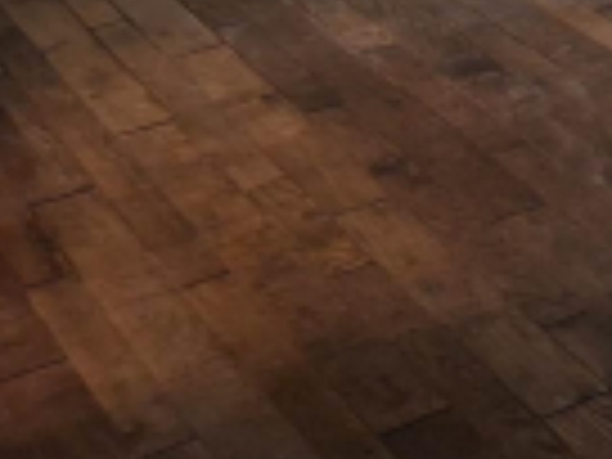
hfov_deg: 13.0
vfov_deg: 11.3
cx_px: 1496
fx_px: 1998
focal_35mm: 113
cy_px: -576
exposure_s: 1/24
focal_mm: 5.54
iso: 320
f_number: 1.8
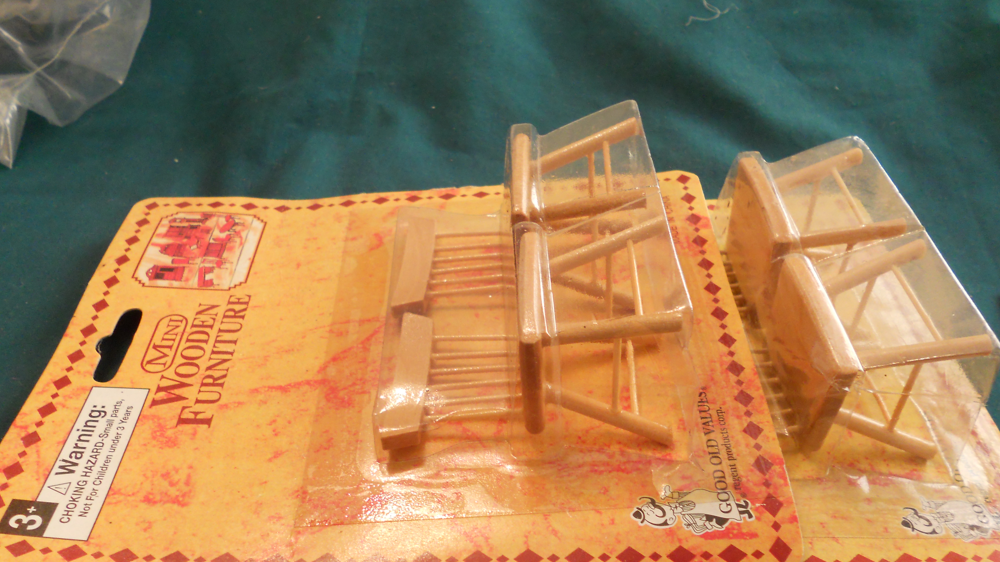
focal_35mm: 36
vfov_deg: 32.6
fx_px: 955
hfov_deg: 55.3
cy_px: 364
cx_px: 491
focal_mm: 5.8
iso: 250
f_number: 3.5
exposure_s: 1/30
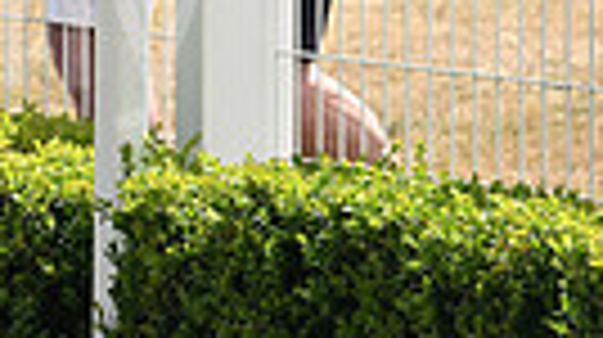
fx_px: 11626
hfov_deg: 3.0
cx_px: -369
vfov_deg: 1.7
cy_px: -196
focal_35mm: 728
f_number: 5.6
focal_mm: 160
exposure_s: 1/1250
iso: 400
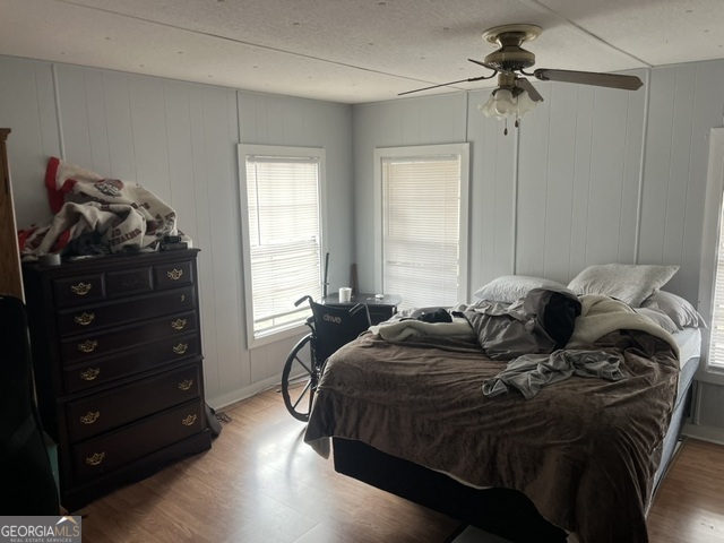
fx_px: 544
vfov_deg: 53.1
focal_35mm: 26
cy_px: 272
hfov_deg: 67.3
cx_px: 362
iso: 125
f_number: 1.6
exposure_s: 1/121
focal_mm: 5.1
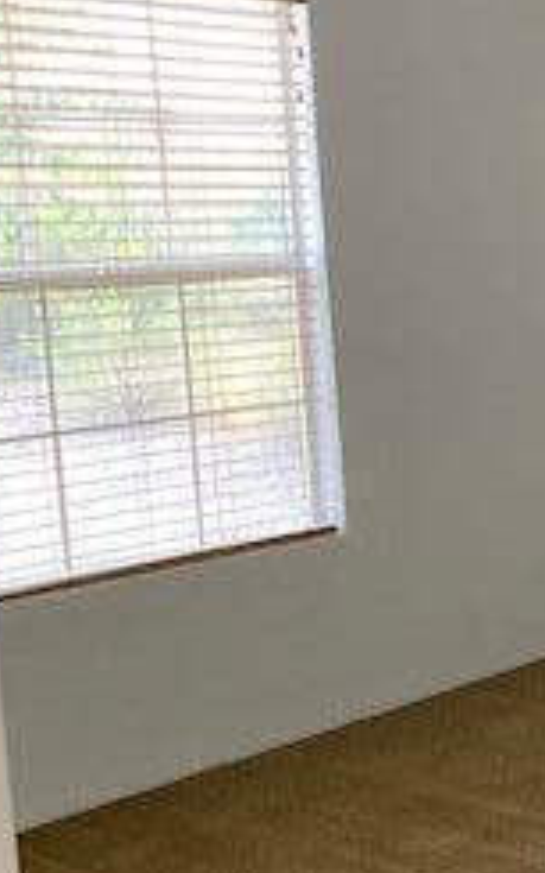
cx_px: 801
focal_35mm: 72
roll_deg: +1.4
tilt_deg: -9.2
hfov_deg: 16.6
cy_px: 499
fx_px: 1712
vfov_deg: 28.6
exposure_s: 1/105
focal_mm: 4.25
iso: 125
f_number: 1.8
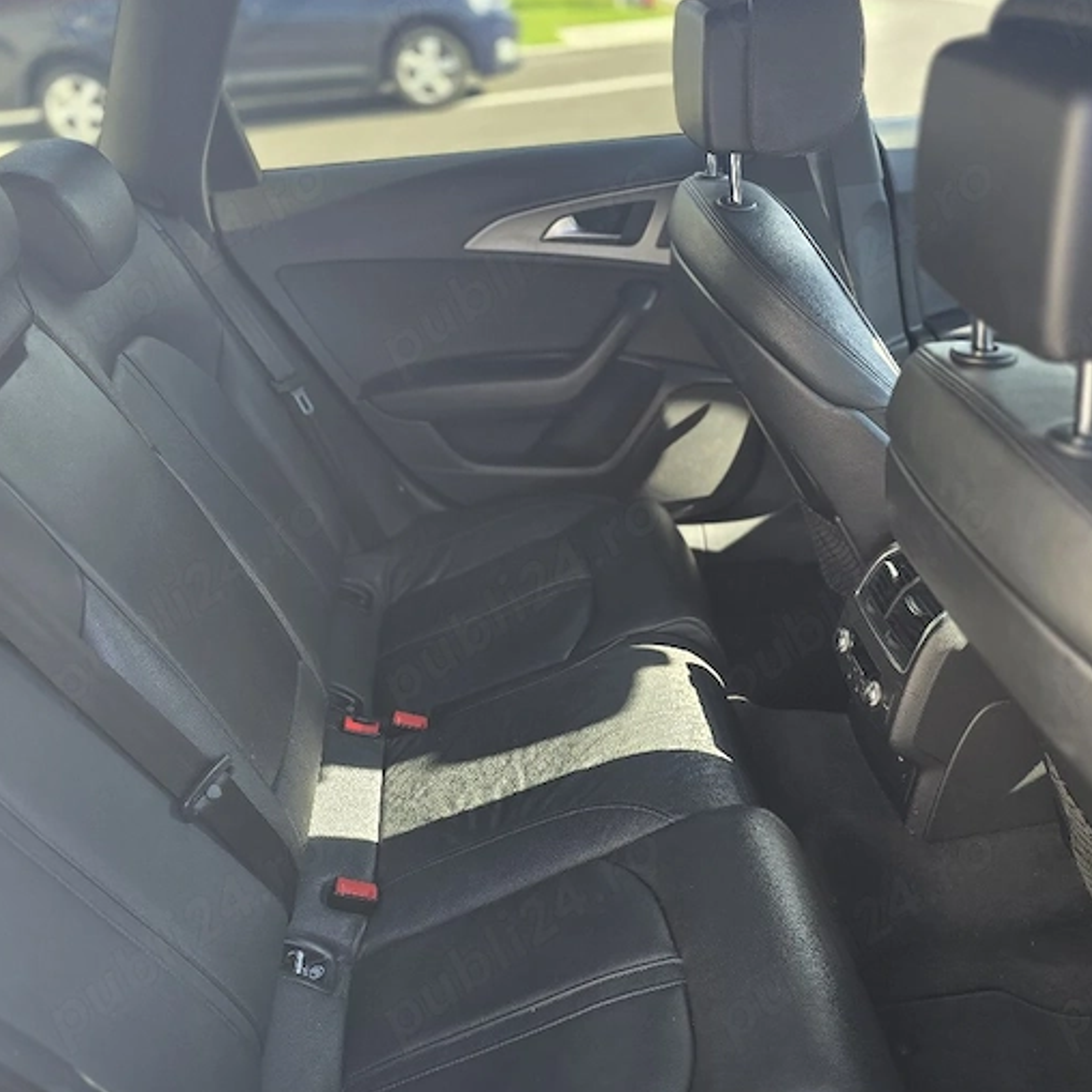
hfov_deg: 51.0
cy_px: 651
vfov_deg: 50.8
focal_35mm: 32
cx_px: 606
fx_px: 1142
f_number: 1.7
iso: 50
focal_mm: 6.3
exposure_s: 1/182
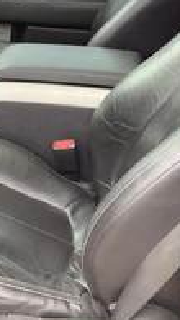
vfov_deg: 30.5
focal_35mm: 69
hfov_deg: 15.8
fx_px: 586
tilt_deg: -27.4
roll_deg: -1.0
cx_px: -103
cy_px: 136
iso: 40
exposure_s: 1/100
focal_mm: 3.3
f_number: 2.4
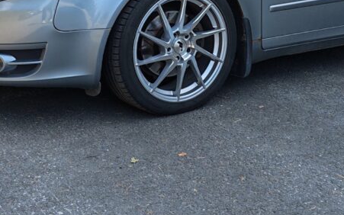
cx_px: 231
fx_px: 722
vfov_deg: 16.3
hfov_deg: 26.6
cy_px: -33
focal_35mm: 77
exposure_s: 1/450
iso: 50
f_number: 1.6
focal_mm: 5.4
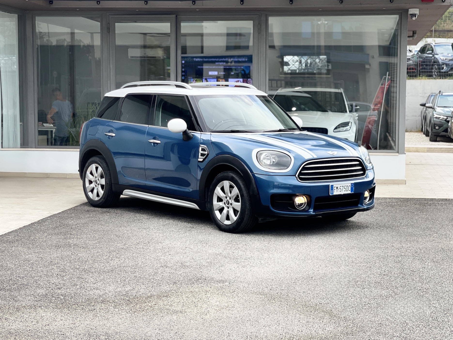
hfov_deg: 30.3
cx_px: 226
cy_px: 170
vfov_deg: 22.9
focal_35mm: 64
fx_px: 837
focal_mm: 7.5
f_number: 2.2
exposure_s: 1/121
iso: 50
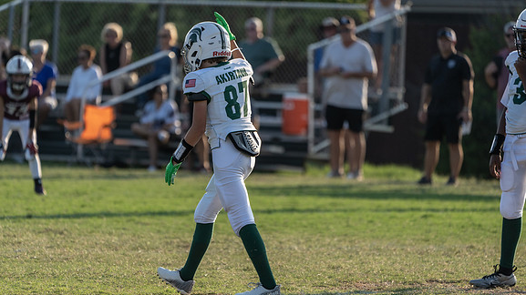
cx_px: 263
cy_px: 154
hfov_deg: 5.5
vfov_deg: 3.1
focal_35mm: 390
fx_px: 5437
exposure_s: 1/1250
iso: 400
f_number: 5.6
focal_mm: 370
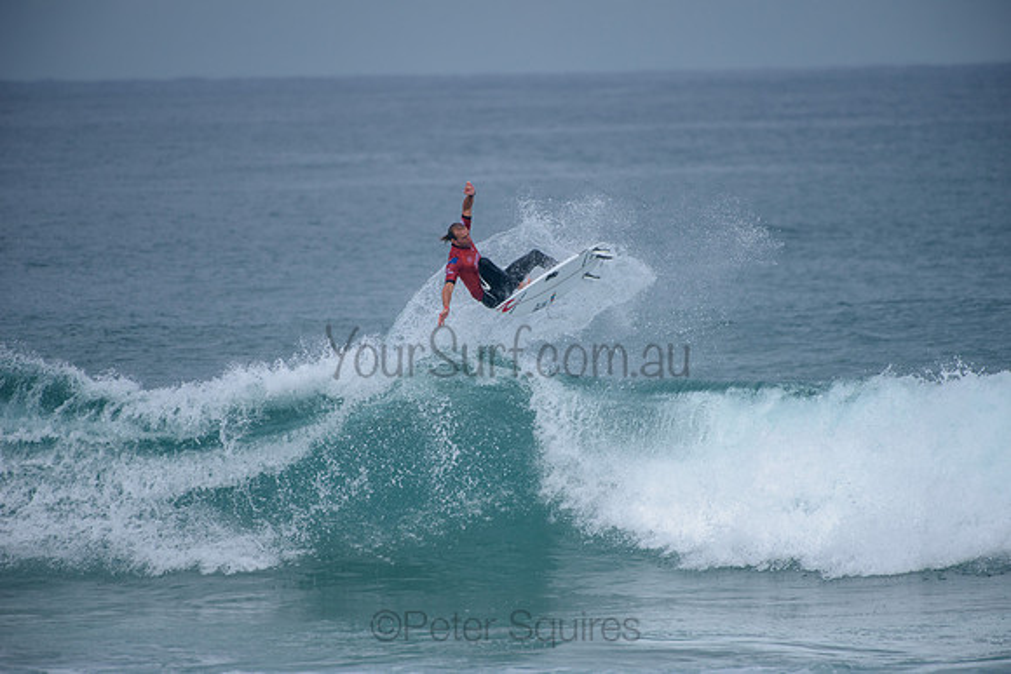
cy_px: 337
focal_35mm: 500
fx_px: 14044
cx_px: 506
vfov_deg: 2.8
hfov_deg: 4.1
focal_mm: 500
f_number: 5.6
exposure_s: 1/2000
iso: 320
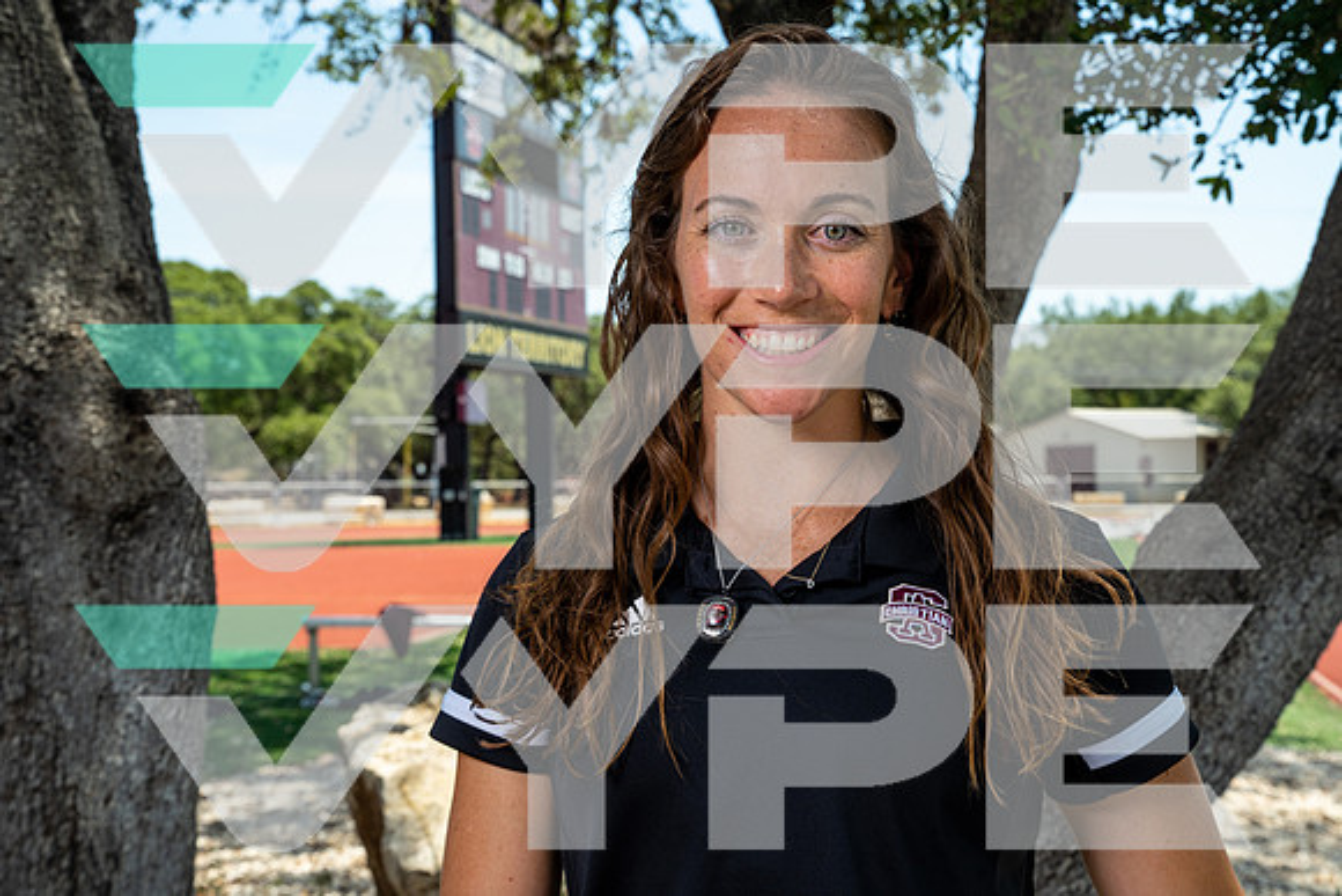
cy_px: 448
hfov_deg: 35.0
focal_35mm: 57
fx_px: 2125
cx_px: 671
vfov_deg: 23.8
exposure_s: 1/125
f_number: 10
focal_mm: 57
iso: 100
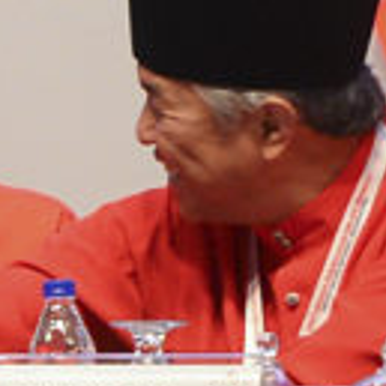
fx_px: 11316
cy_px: 221
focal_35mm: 897
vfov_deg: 2.0
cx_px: -382
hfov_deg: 1.9
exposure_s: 1/250
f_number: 3.2
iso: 1600
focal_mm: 200
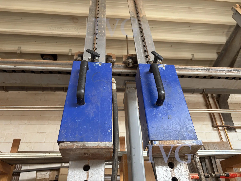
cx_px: 120
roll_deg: +4.5
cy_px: 90
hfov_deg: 67.3
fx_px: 181
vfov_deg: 53.1
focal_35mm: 26
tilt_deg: +33.8
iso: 125
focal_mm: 5.96
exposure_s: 1/79
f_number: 1.6
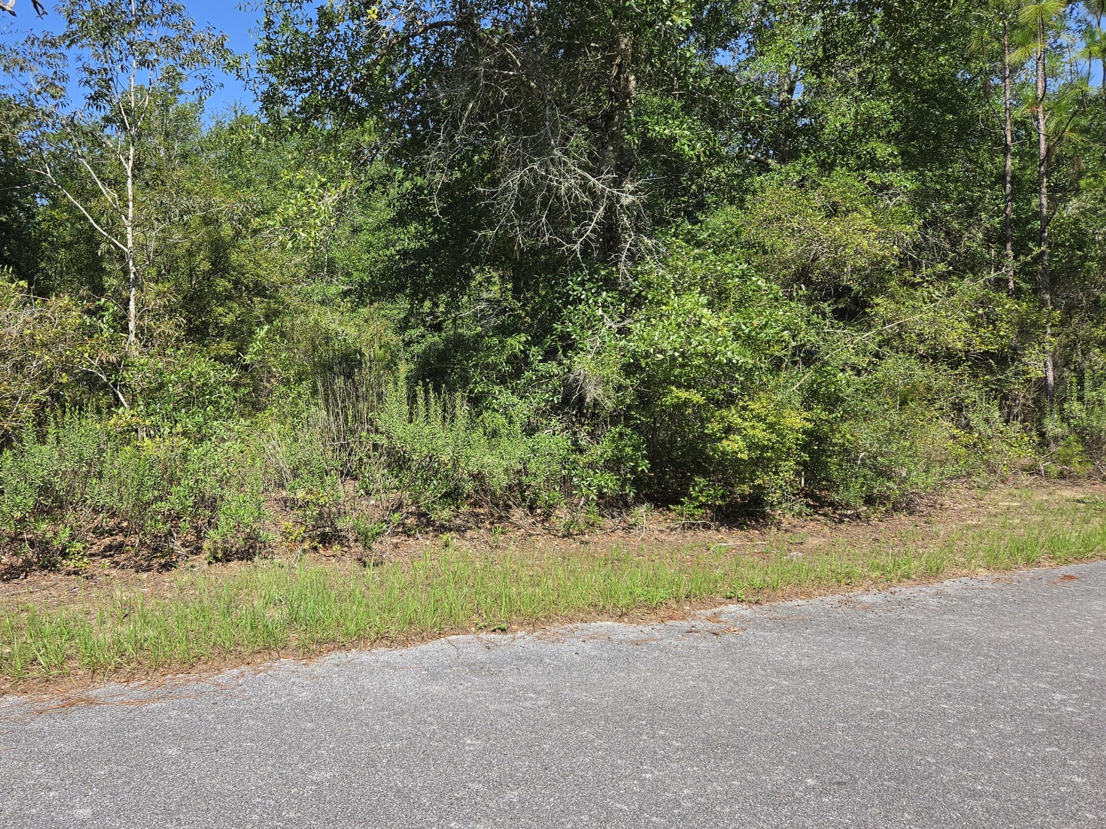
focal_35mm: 31
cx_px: 372
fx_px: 990
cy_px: 370
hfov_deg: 57.1
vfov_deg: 45.4
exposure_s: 1/2686
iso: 80
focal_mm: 5.4
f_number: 1.8
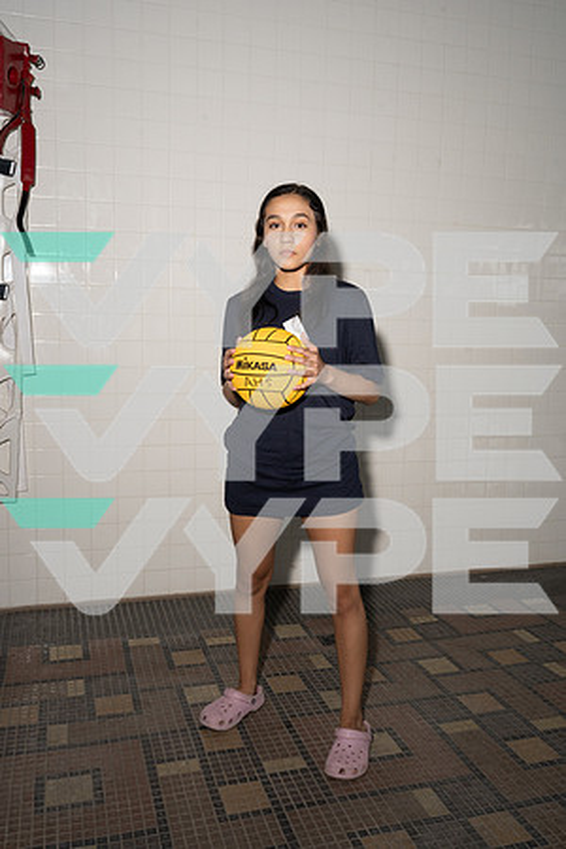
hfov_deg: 41.1
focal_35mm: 32
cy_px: 424
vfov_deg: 58.7
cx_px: 283
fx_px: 755
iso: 1250
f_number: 11
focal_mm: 32
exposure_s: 1/250
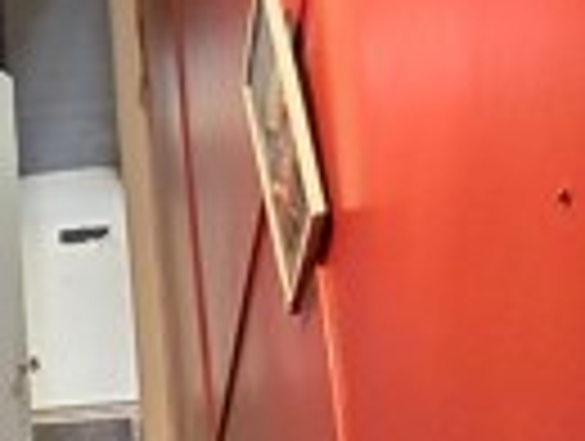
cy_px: 747
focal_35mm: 80
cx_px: -180
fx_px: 1354
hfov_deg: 21.9
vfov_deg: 16.1
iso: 1600
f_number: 2.2
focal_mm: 2.2
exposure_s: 1/50
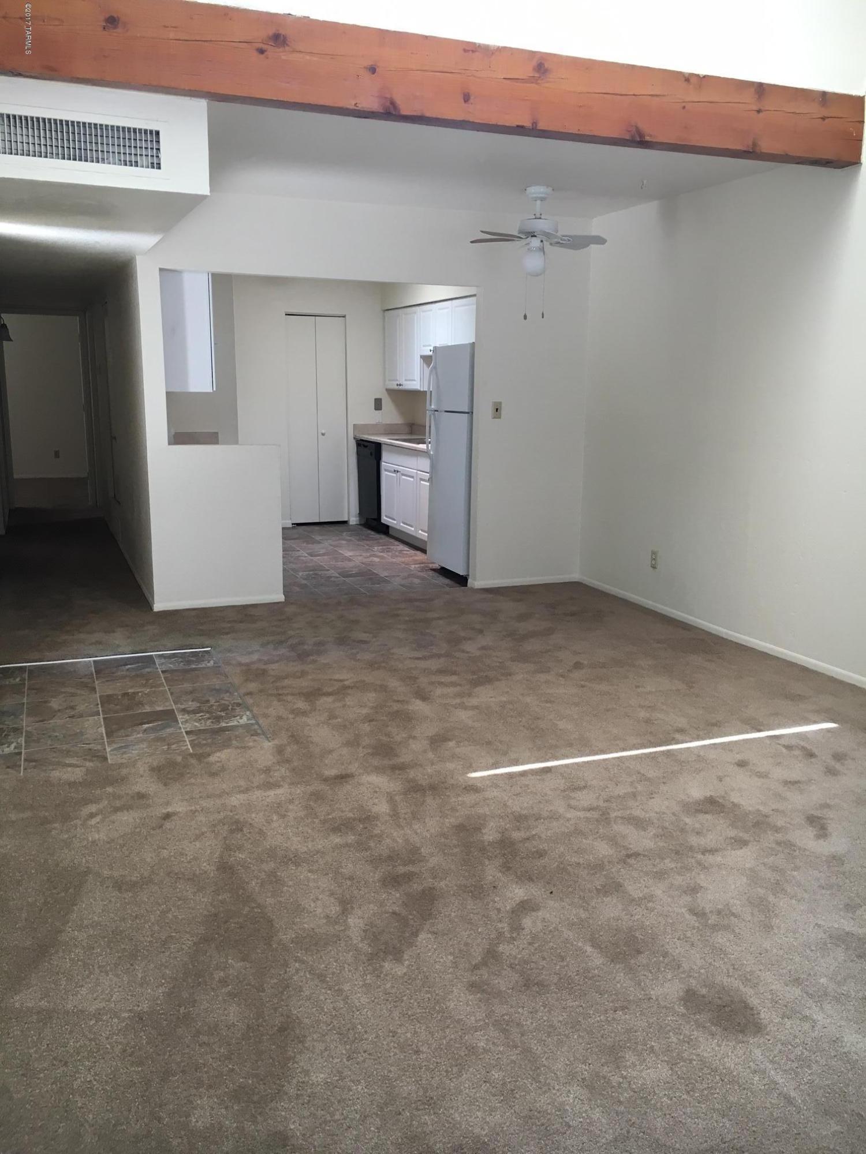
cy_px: 577
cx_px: 433
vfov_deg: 61.7
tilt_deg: -10.9
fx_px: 967
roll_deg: -1.4
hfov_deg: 48.2
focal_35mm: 29
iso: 50
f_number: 2.2
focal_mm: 4.15
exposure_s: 1/30
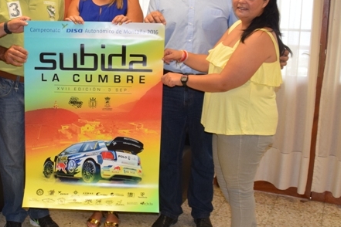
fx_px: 464
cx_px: 98
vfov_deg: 27.4
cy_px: 88
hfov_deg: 39.6
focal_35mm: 49
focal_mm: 18
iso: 800
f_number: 5
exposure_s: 1/100
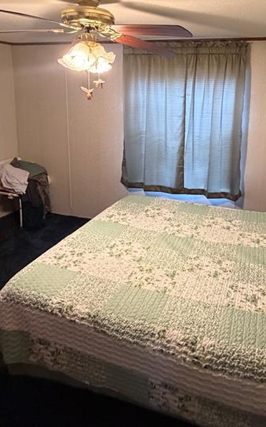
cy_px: 150
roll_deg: -2.1
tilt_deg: -11.1
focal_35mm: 28
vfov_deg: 65.1
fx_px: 325
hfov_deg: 44.0
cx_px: 171
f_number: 2.2
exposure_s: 1/60
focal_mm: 2.22
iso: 500
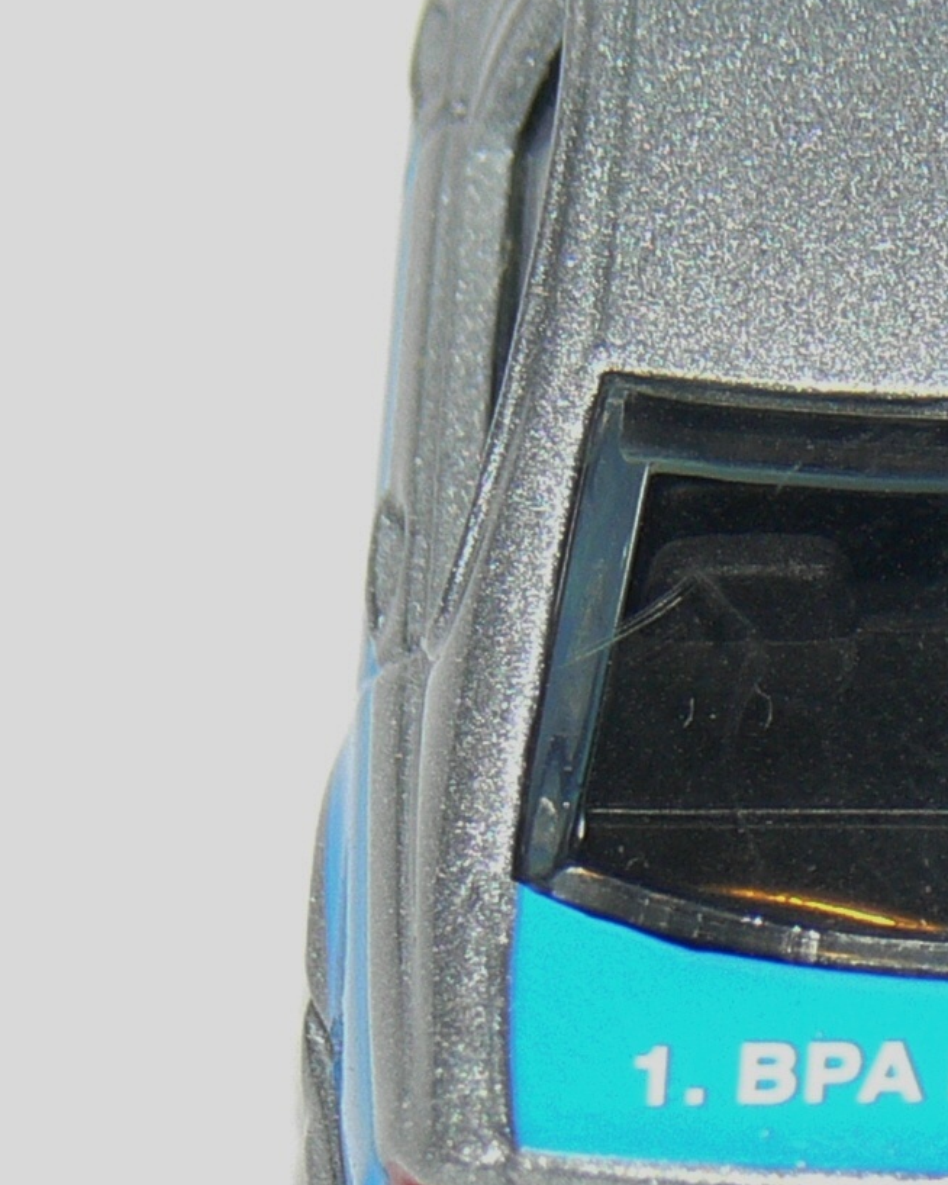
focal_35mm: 455
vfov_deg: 4.2
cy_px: 1059
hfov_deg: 3.4
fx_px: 15952
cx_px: 1067
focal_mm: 24.7
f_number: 4
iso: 100
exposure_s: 1/30
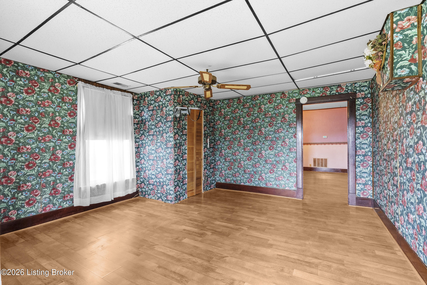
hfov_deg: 96.7
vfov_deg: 73.8
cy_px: 142
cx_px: 214
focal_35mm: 16
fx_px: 190
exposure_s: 1/4
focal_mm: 16
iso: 2500
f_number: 11
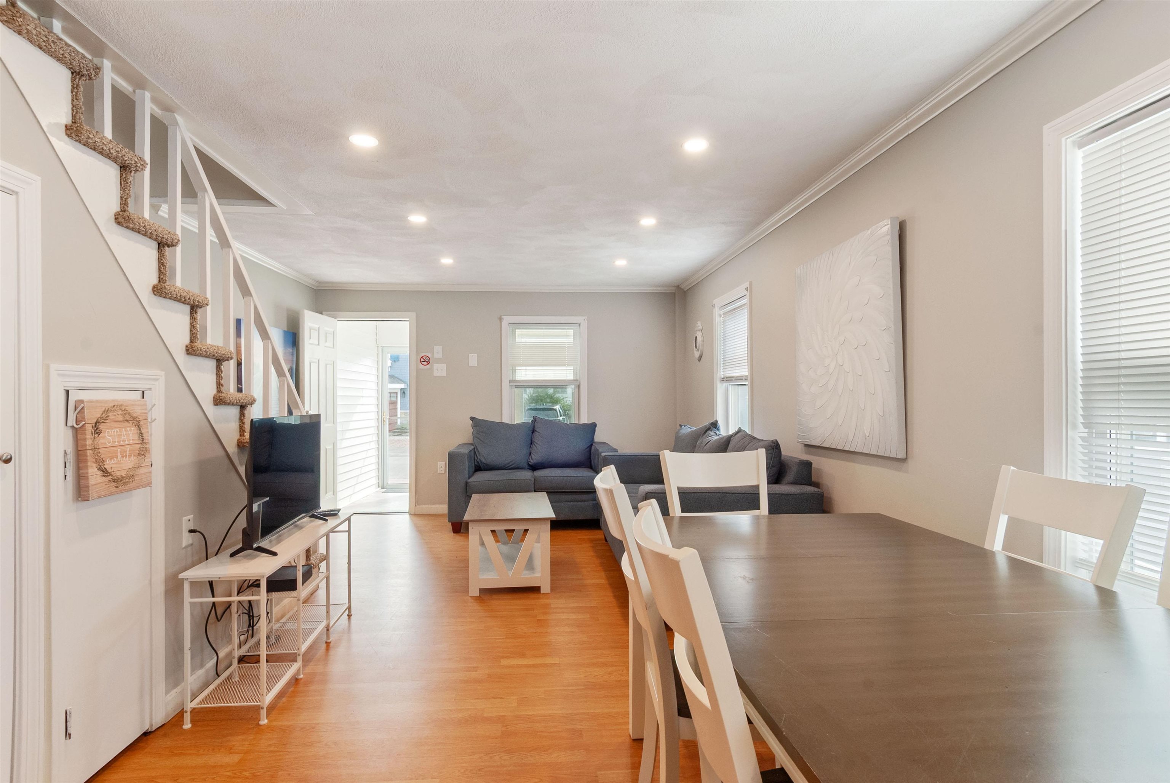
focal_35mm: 18
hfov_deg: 89.9
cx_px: 585
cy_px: 392
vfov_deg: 67.5
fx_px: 586
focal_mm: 12
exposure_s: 1/4
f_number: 11
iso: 200
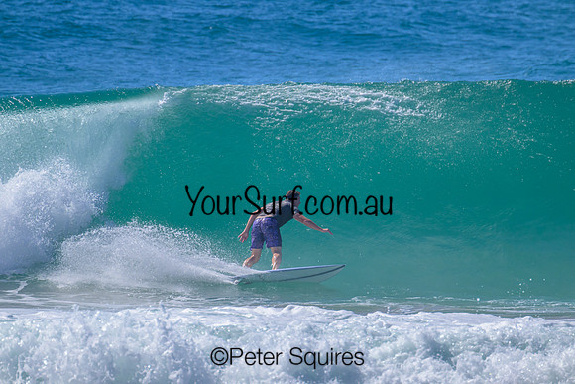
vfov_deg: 1.7
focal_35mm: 800
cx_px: 288
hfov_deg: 2.6
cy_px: 192
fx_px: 12780
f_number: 11
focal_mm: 800
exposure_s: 1/2000
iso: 800
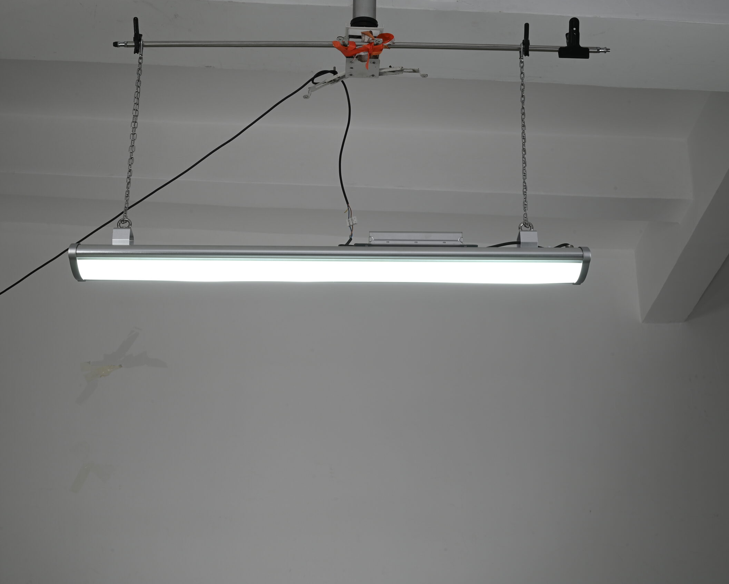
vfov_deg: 26.2
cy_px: 291
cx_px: 334
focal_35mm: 58
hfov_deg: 32.5
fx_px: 1252
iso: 100
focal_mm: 51
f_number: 20
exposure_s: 1/13
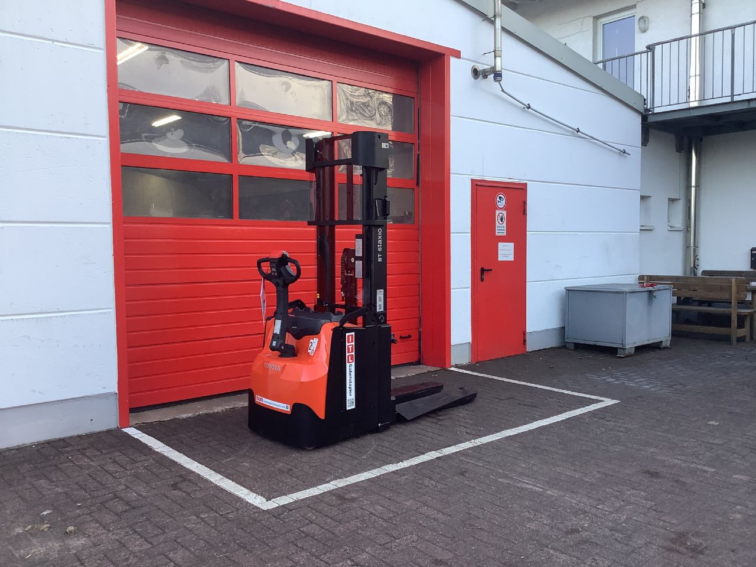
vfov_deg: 45.4
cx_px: 378
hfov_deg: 58.4
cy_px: 284
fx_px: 677
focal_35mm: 31
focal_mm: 3.3
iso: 40
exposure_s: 1/100
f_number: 2.4
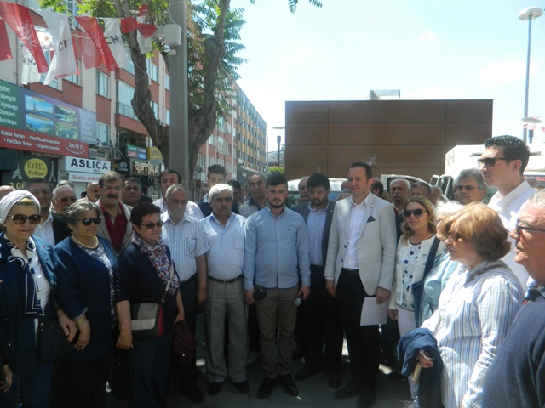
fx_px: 394
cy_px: 204
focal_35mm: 25
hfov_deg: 69.4
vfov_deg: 54.9
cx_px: 272
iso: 80
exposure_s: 1/400
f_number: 3.1
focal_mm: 4.5
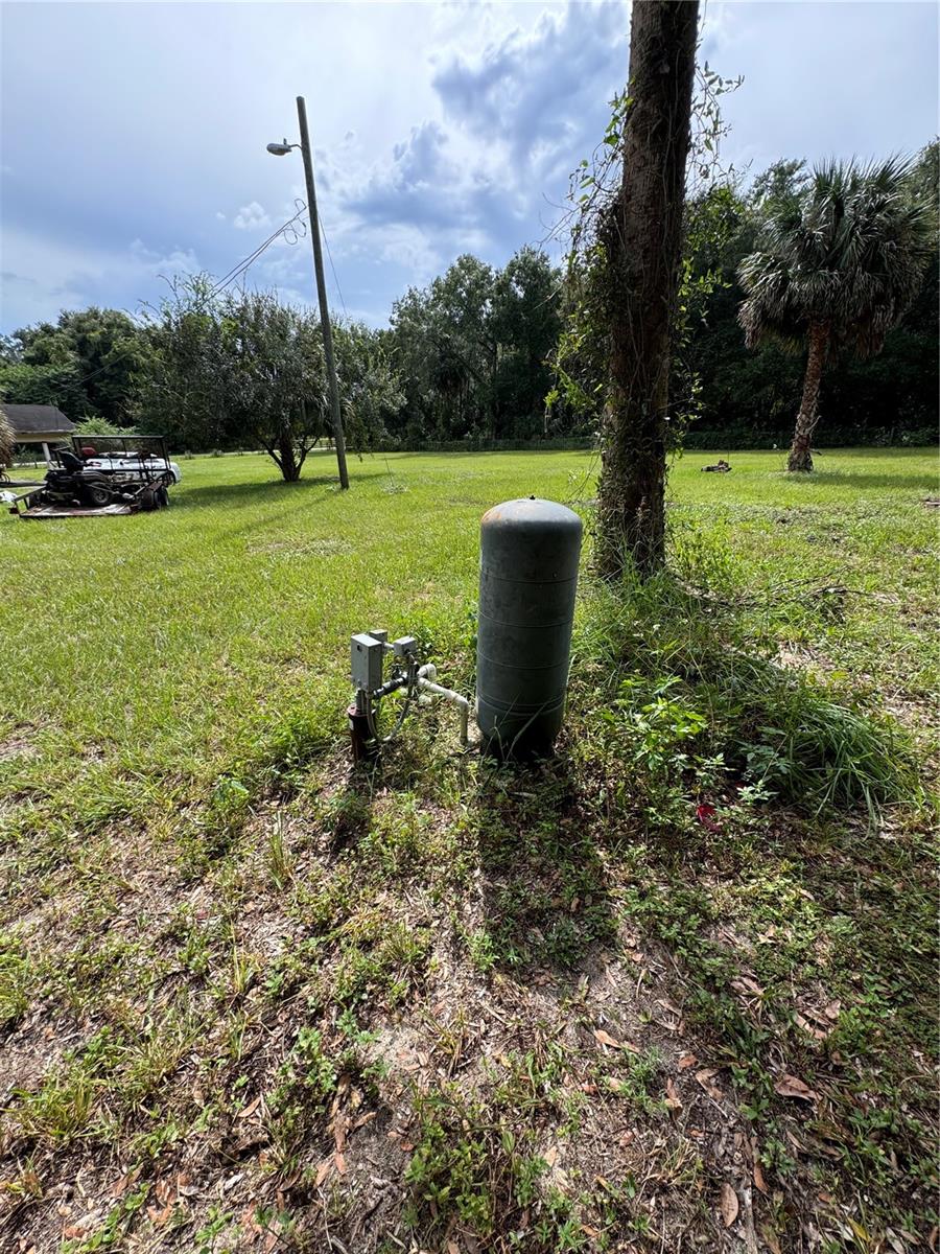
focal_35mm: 14
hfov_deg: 85.7
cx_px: 470
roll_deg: -1.1
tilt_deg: -21.8
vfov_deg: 102.1
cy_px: 627
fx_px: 507
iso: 40
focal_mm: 2.22
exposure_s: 1/605
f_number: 2.2
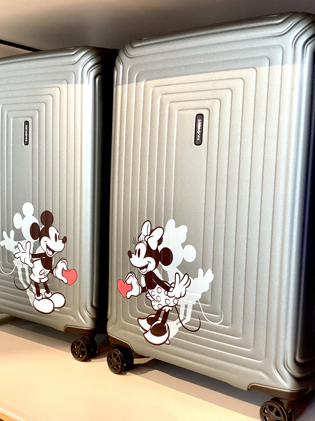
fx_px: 485
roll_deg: -1.2
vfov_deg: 46.8
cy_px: 219
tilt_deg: -6.4
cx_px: 152
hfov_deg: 36.0
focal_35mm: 40
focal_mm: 3.3
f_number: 2.4
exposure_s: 1/50
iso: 100
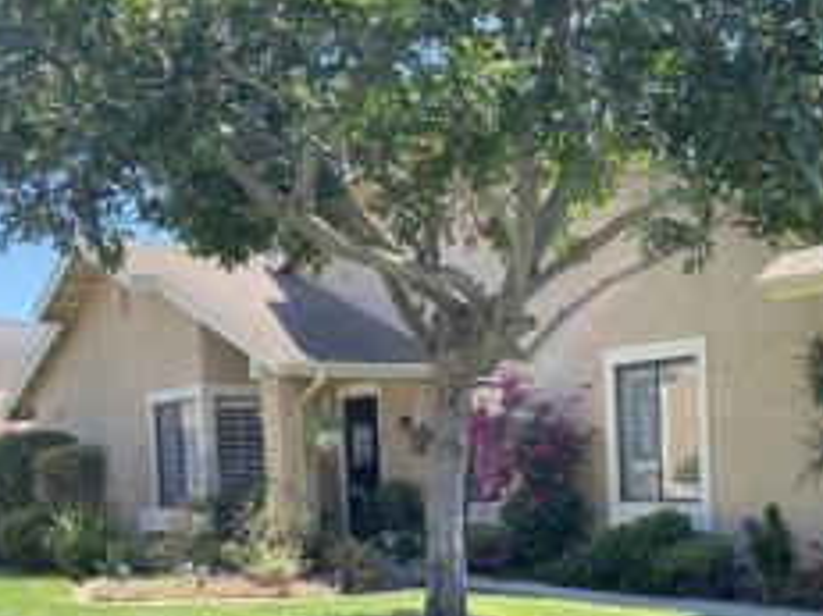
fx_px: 1069
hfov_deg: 40.9
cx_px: 620
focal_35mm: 45
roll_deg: +1.9
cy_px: 466
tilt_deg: -1.8
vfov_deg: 31.5
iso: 32
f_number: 1.8
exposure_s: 1/409
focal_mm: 4.25
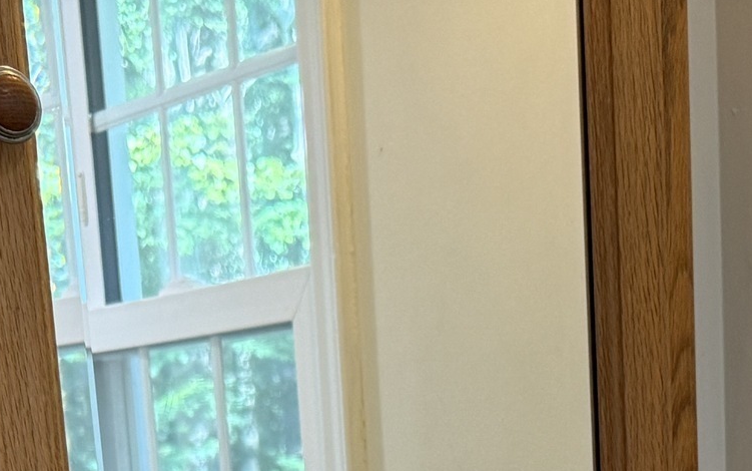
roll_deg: +1.6
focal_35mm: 104
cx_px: 644
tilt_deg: -15.1
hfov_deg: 19.7
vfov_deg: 10.7
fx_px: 2132
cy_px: 1148
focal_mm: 6.76
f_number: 1.78
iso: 125
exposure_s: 1/60
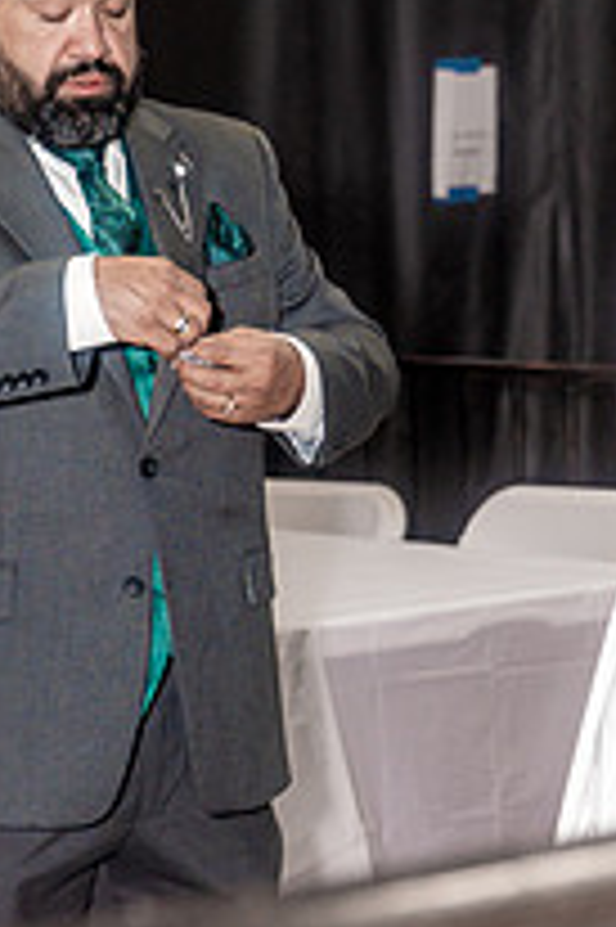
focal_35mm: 142
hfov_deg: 9.6
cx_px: 337
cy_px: 374
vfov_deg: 14.5
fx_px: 3651
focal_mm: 65
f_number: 4
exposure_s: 1/250
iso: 2000
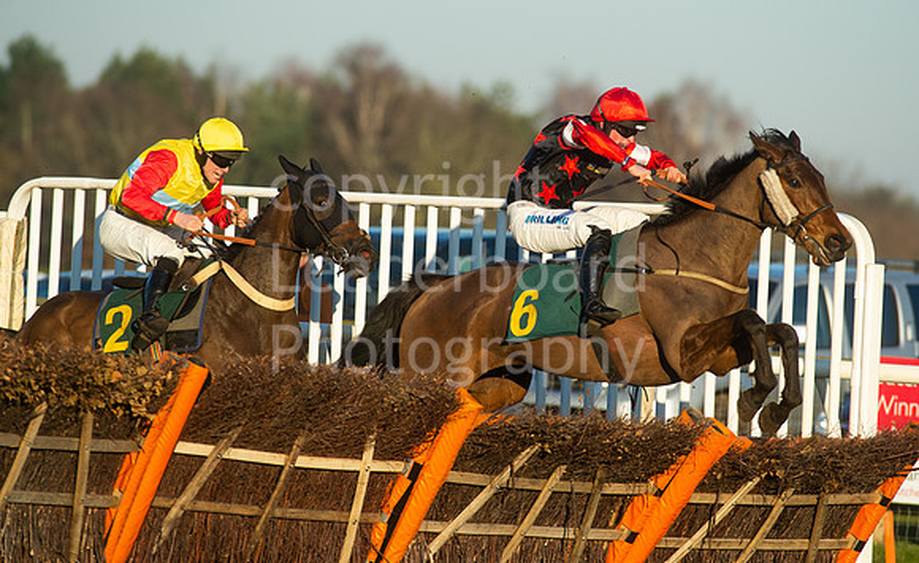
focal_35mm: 385
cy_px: 271
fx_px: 9593
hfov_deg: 5.5
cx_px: 511
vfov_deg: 3.4
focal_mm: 300
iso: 800
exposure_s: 1/4000
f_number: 6.3
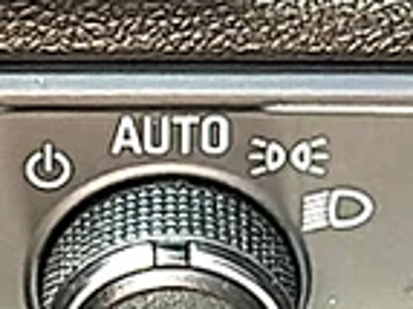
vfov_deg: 7.0
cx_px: 179
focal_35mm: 211
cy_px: 94
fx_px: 2515
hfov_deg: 9.4
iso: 320
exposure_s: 1/101
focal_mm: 6.86
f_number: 1.78
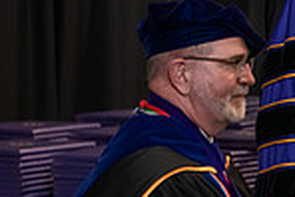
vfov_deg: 5.0
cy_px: -13
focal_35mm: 274
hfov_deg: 7.3
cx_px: 504
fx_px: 2247
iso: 2000
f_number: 5
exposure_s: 1/125
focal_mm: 70
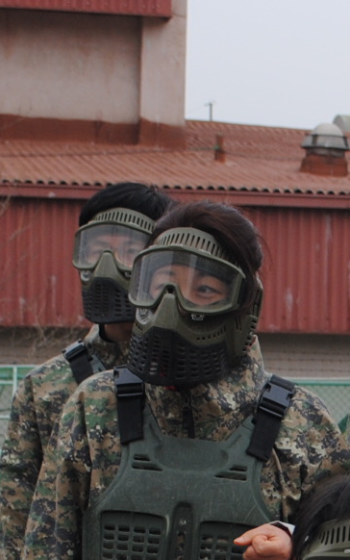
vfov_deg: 14.0
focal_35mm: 148
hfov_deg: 8.8
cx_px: 426
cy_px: 508
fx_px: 2253
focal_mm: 29
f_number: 5.6
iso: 180
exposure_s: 1/125
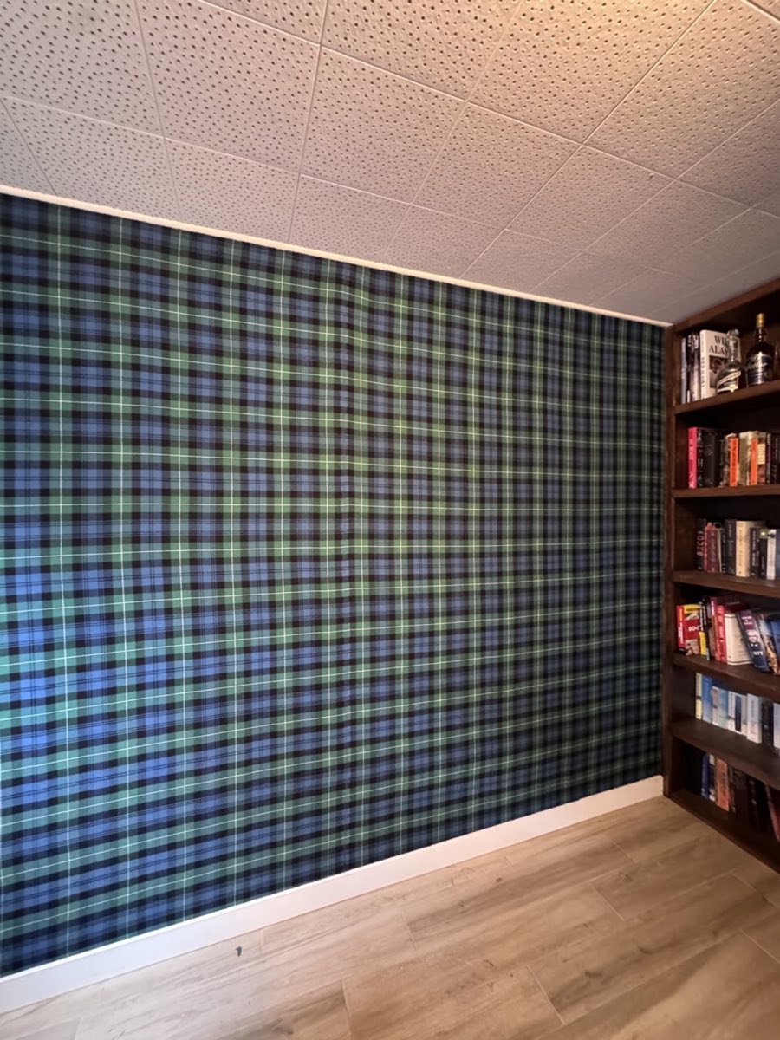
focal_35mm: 14
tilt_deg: -2.0
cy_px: 520
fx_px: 421
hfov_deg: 85.7
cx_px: 390
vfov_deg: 102.1
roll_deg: +1.0
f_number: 2.2
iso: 1600
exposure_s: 1/40
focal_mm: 2.22
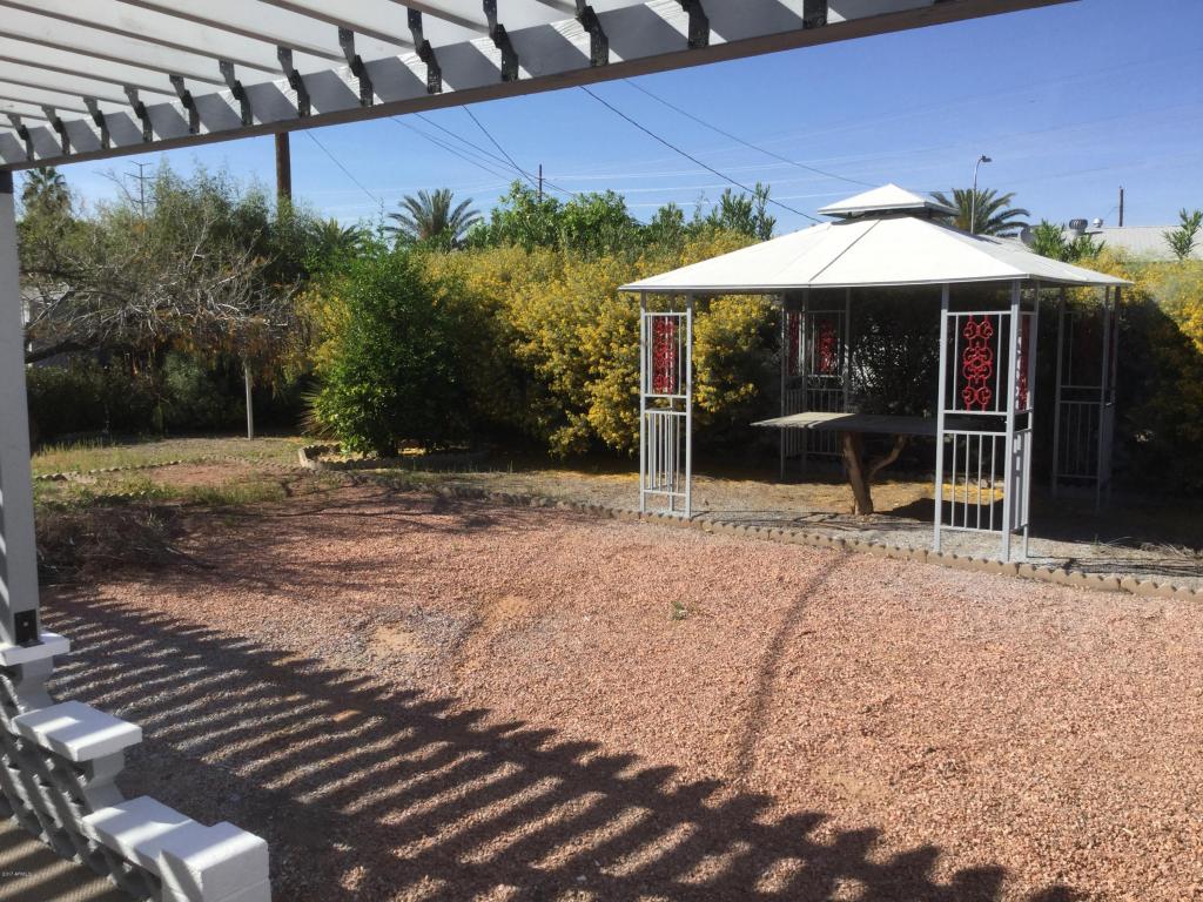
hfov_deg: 58.4
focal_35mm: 31
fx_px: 1077
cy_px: 451
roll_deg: -1.1
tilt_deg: -7.1
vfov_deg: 45.4
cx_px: 602
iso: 25
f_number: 2.4
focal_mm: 3.3
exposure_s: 1/1294
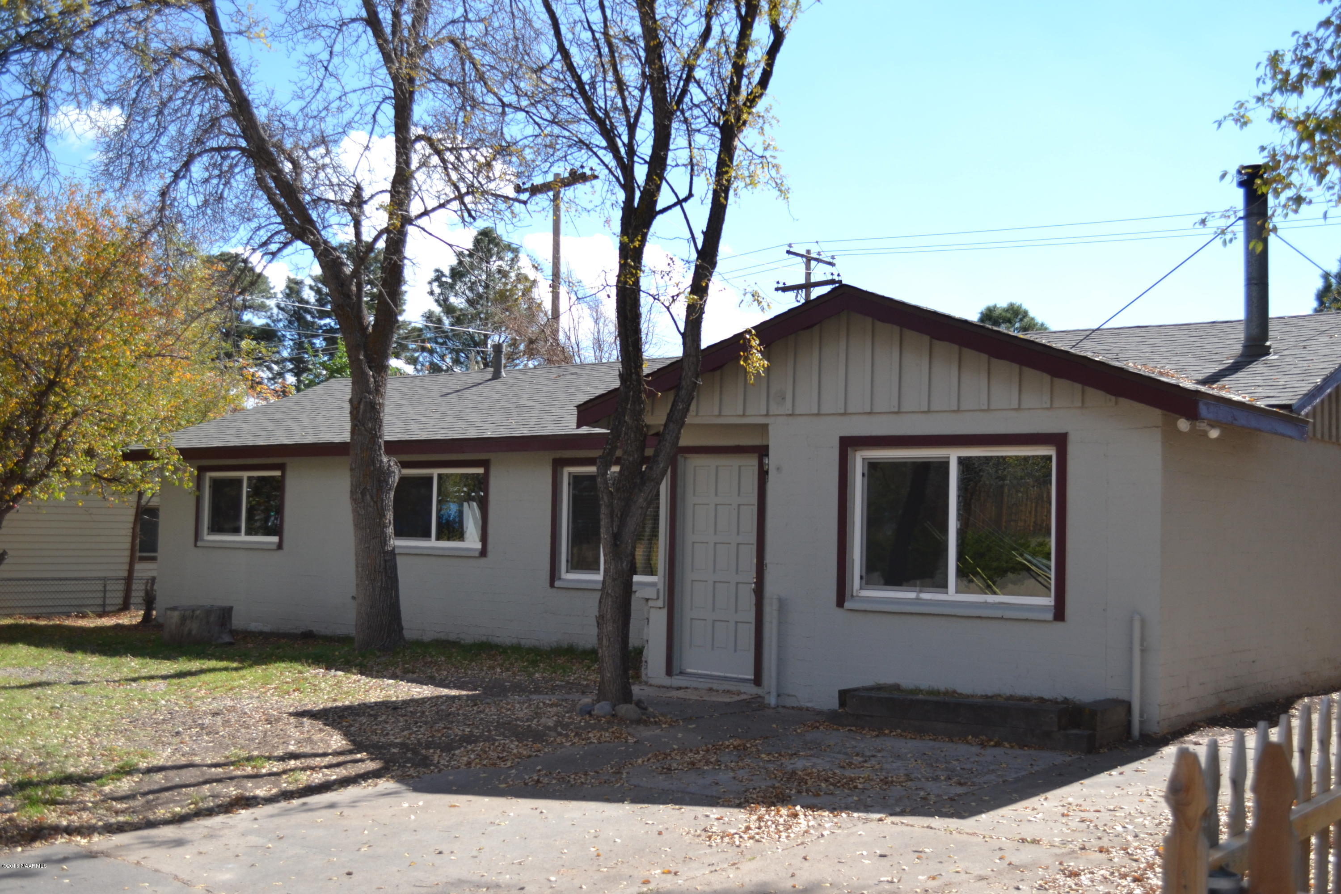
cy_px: 447
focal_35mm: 39
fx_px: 1453
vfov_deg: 34.2
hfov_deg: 49.6
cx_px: 670
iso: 400
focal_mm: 26
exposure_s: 1/1250
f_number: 5
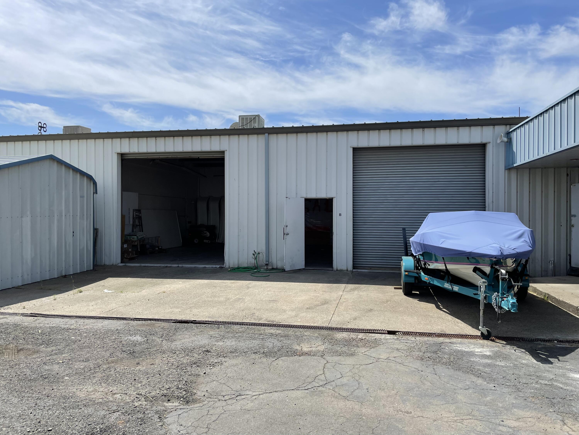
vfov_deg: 53.1
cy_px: 218
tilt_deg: +0.0
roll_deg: +0.9
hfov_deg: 67.3
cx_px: 290
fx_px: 435
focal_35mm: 26
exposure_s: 1/5291
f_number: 1.6
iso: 32
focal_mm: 4.2
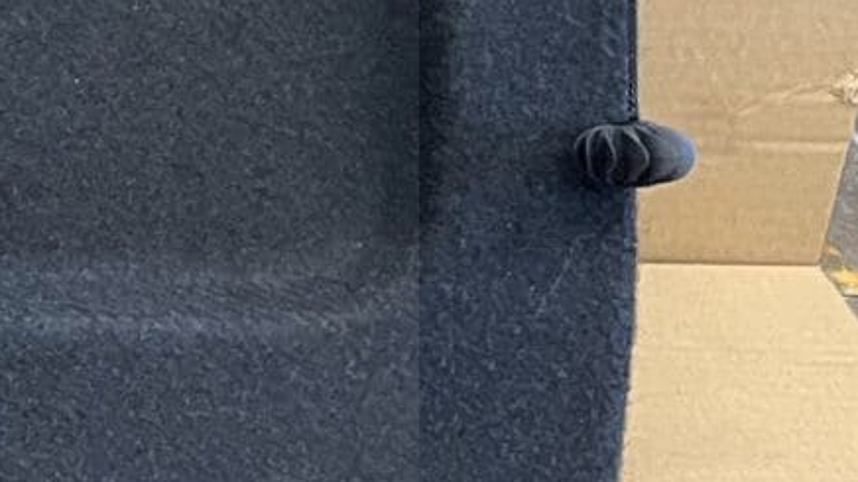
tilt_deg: -28.1
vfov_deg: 9.0
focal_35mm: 133
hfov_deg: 13.0
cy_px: -112
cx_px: -1092
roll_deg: +3.1
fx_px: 3025
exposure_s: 1/50
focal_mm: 5.1
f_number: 1.6
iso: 250
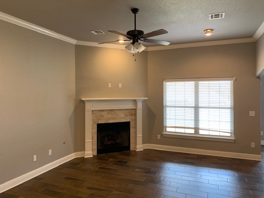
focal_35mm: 26
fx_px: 198
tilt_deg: -3.2
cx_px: 132
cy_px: 99
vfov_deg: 53.1
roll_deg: +0.9
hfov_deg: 67.3
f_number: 1.8
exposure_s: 1/60
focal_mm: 4.25
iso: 200
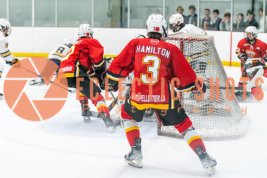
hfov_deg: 20.3
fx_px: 745
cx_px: 105
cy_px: 93
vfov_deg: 13.6
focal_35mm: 100
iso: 3200
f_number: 2.8
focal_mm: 82
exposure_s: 1/800
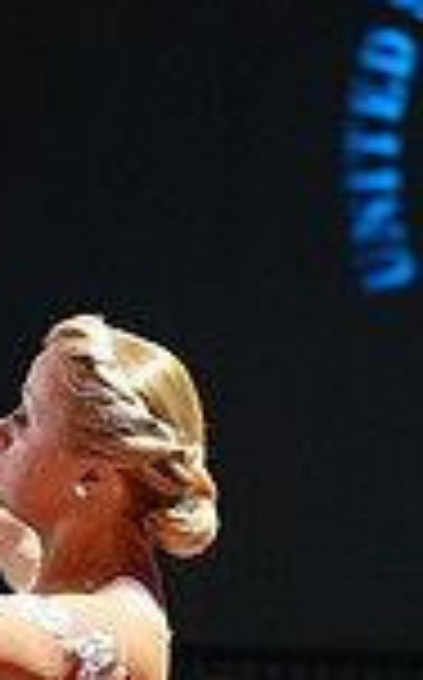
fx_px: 10377
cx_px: -344
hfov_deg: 2.3
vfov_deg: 3.7
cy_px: 1207
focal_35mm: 561
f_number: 4
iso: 2500
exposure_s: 1/250
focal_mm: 143
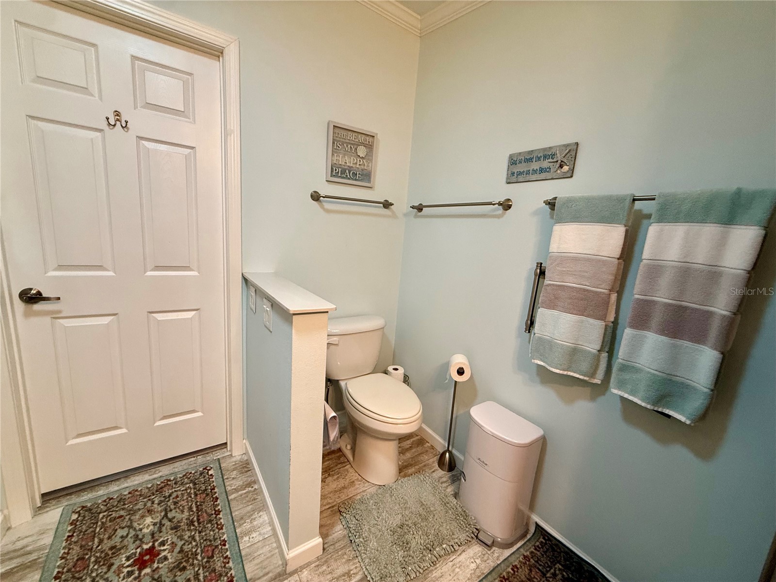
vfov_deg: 85.7
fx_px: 314
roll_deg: -4.4
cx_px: 388
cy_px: 291
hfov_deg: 102.1
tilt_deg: -10.4
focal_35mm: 14
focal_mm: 2.22
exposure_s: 1/60
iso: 320
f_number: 2.2
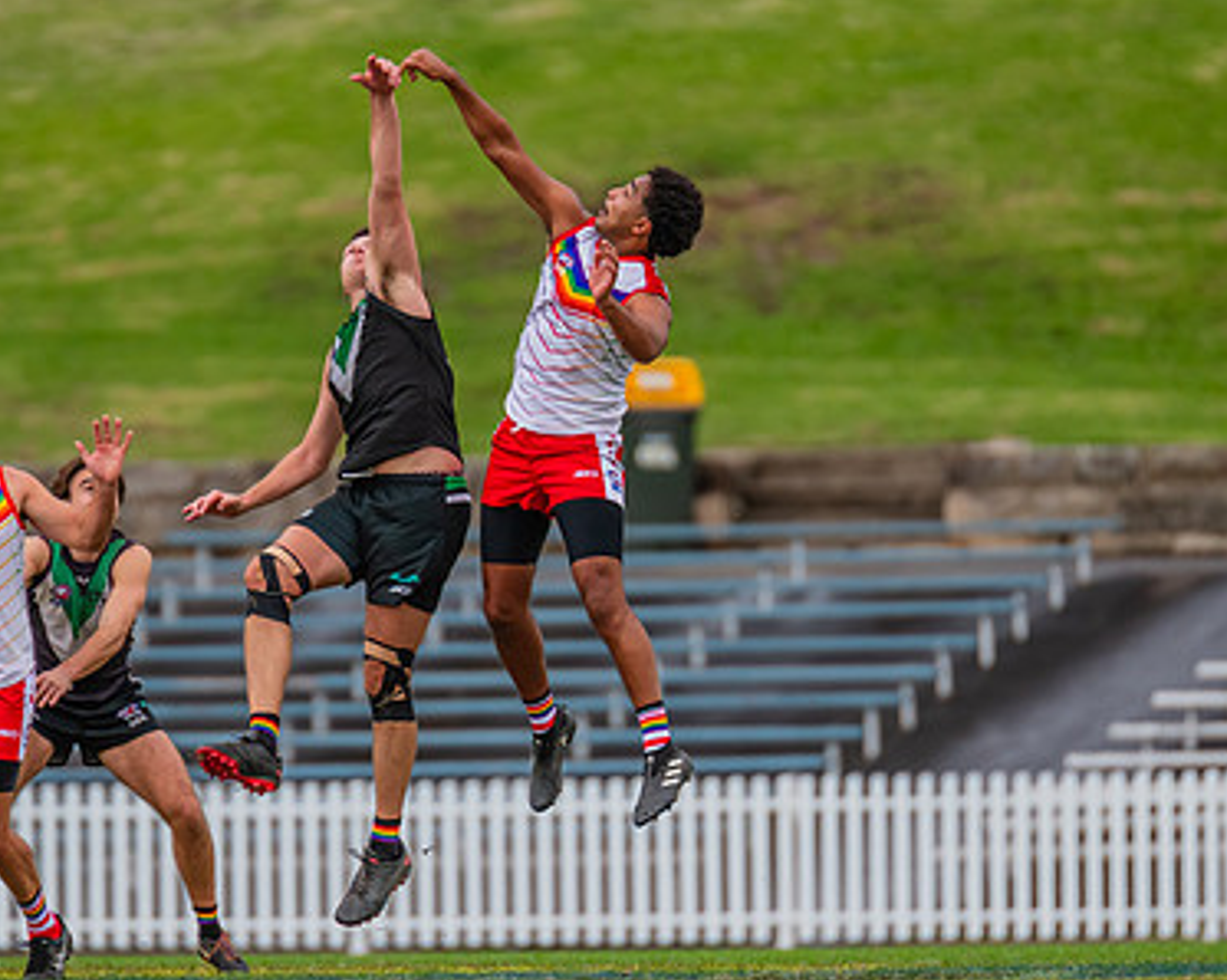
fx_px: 26242
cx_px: 559
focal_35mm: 723
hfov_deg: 2.7
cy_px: 440
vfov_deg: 2.1
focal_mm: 420
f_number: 4
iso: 800
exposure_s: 1/1000
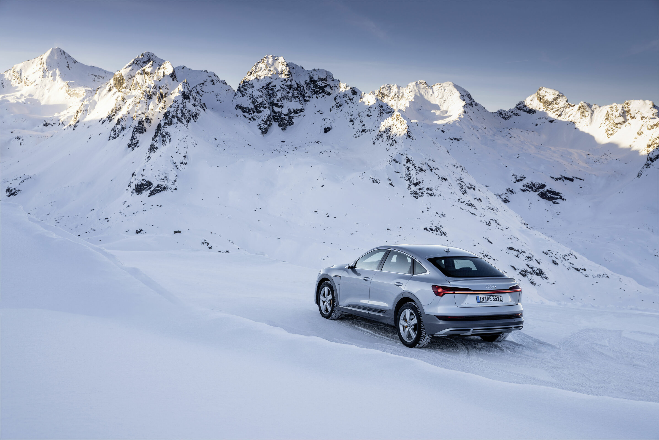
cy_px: 220
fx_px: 842
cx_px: 330
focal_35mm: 46
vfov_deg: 29.2
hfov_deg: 42.7
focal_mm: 46
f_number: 7.1
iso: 160
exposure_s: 1/50
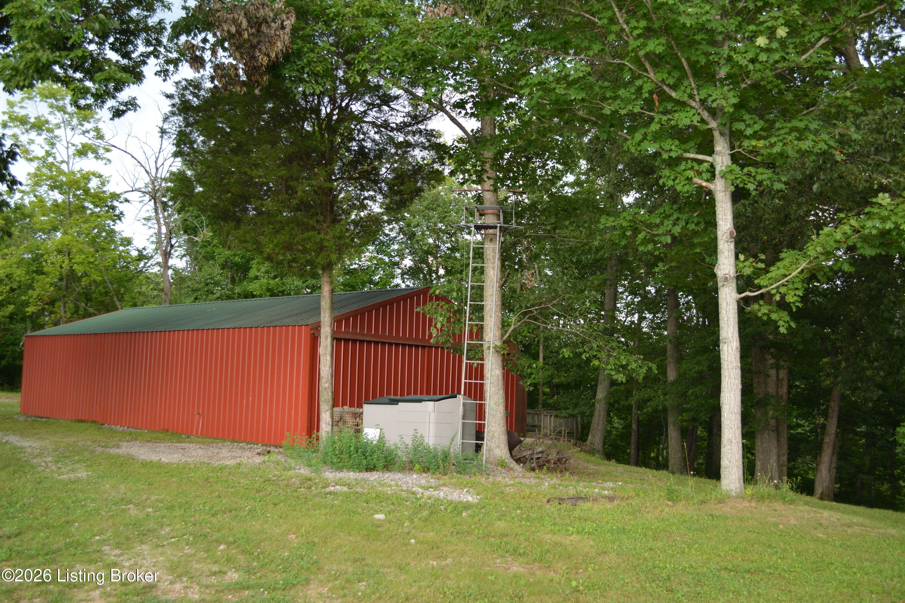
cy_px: 302
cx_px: 452
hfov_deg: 57.2
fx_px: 830
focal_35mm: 33
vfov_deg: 40.0
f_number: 4
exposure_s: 1/125
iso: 200
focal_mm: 22
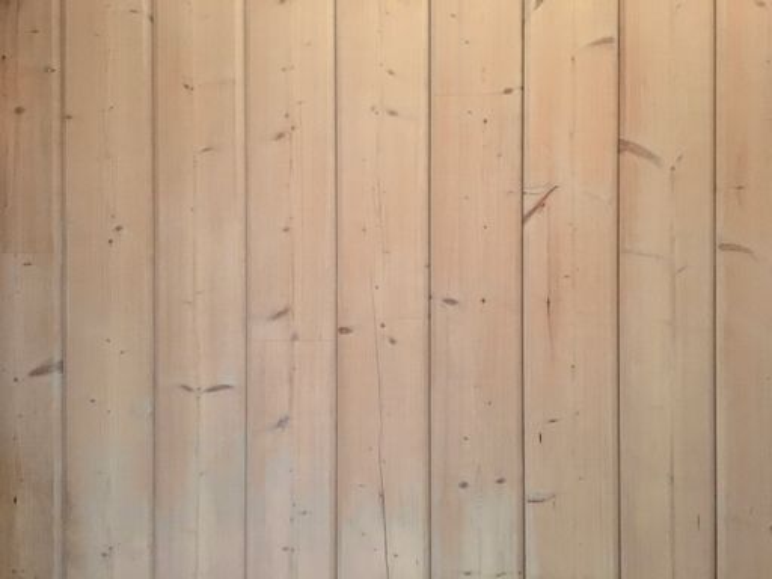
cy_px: 290
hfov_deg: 61.7
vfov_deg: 48.2
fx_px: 647
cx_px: 386
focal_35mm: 29
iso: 250
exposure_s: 1/17
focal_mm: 4.15
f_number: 2.2
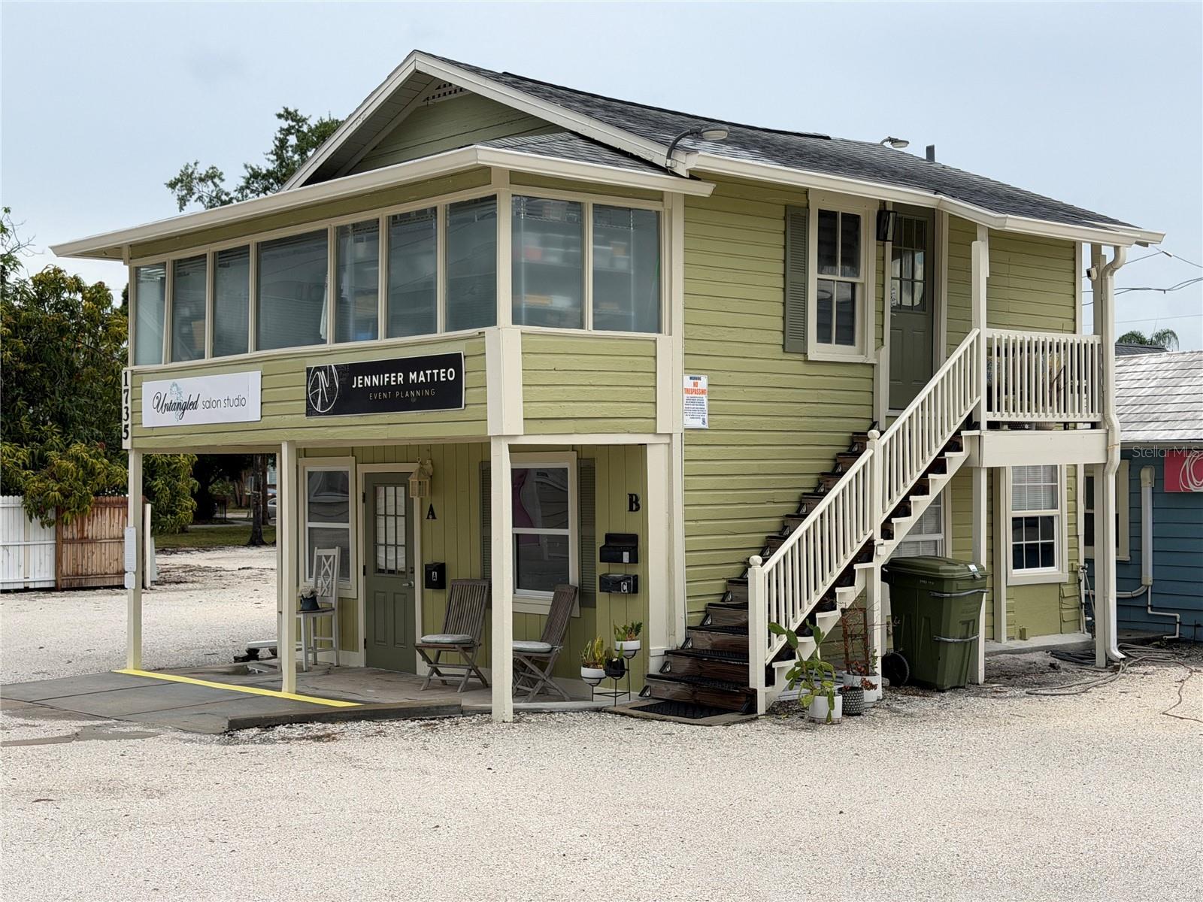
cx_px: 602
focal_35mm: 48
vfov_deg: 30.3
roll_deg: +0.3
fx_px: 1668
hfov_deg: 39.7
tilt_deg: +0.7
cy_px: 451
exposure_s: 1/2976
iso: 80
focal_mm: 6.76
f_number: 1.78
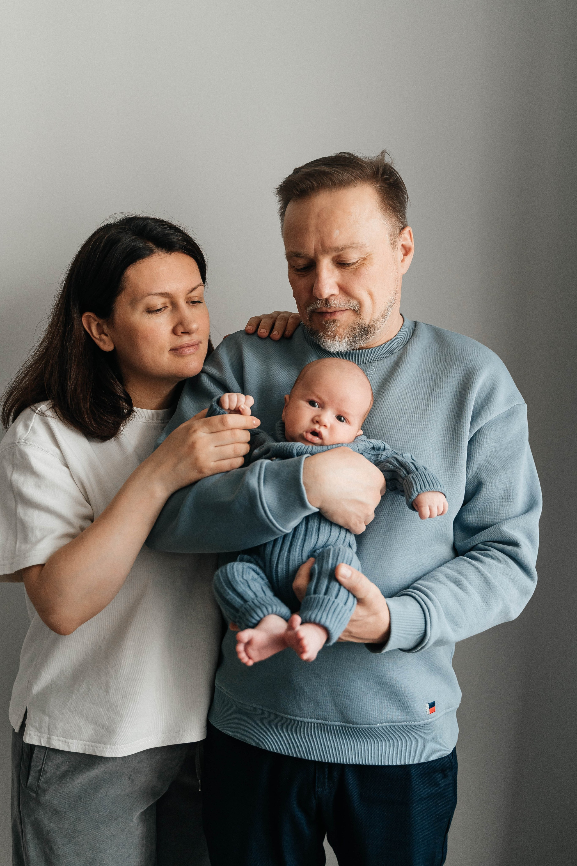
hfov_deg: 32.6
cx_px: 288
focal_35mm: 41
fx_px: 986
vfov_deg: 47.4
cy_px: 433
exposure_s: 1/125
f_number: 3.2
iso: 1250
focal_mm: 41
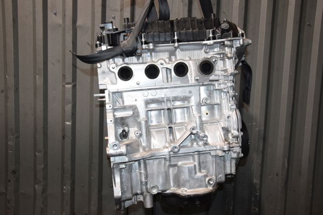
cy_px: 108
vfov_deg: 36.8
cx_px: 162
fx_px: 323
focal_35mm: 36
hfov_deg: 53.2
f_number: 5.6
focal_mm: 24
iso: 1600
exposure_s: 1/60
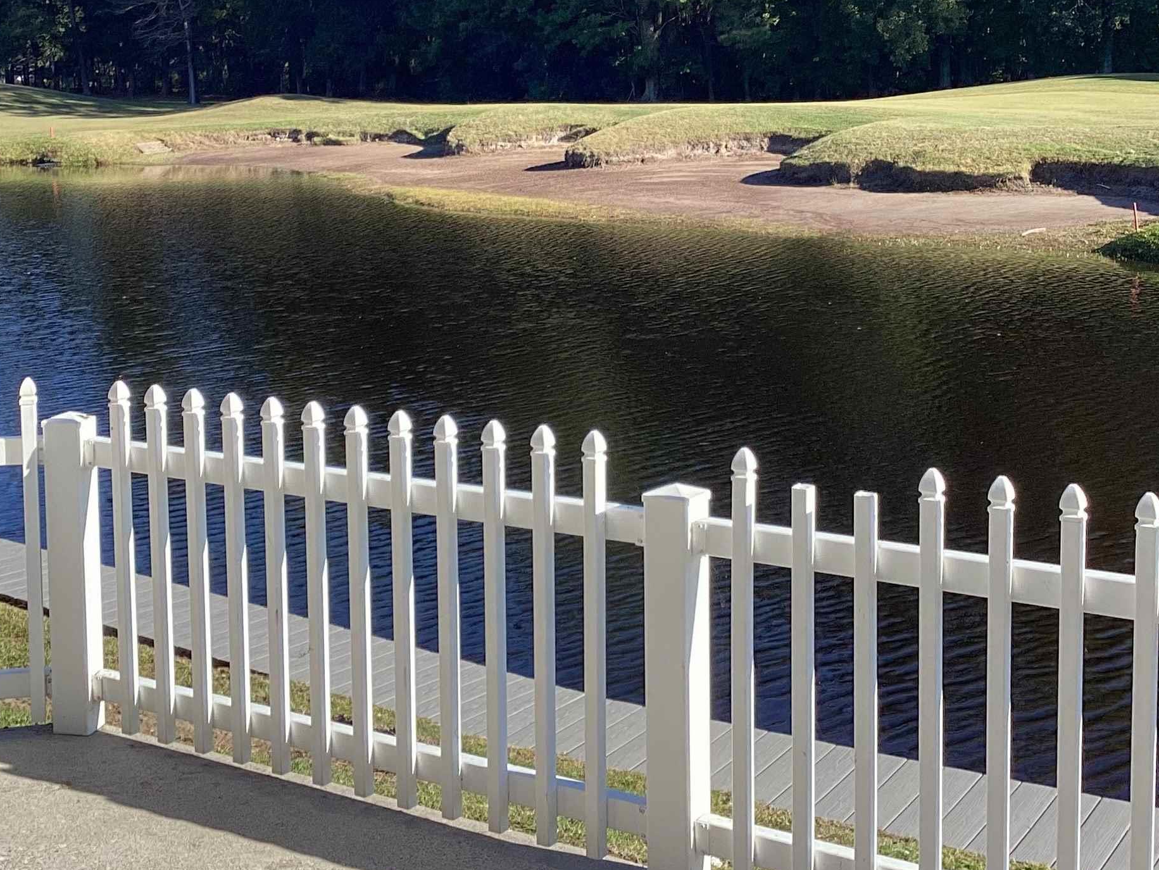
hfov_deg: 36.8
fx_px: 1741
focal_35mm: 52
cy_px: 269
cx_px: 558
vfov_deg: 27.8
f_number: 2.4
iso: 25
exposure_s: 1/652
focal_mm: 3.3
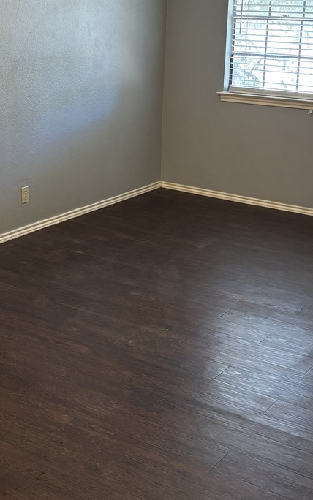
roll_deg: -2.3
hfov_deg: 22.3
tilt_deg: -11.8
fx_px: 791
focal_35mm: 58
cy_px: 159
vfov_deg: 34.7
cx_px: 124
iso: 200
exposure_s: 1/60
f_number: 1.6
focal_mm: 5.96
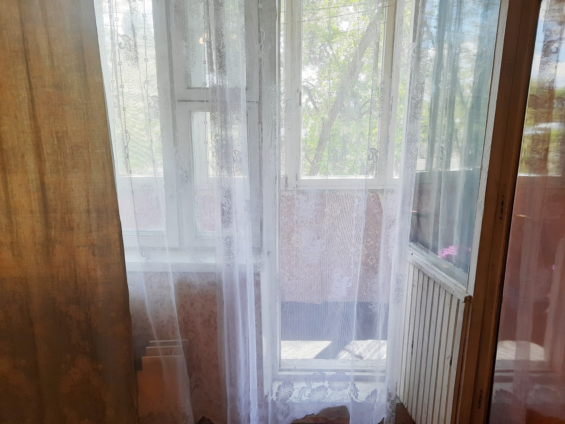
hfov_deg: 69.4
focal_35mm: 25
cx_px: 282
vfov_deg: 54.9
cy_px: 212
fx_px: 408
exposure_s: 1/50
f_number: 2
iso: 25
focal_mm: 4.6
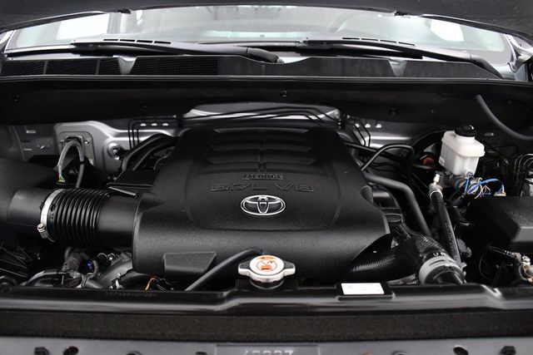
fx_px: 400
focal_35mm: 27
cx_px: 266
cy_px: 178
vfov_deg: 48.0
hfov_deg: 67.4
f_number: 3.5
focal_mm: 18
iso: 2500
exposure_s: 1/160
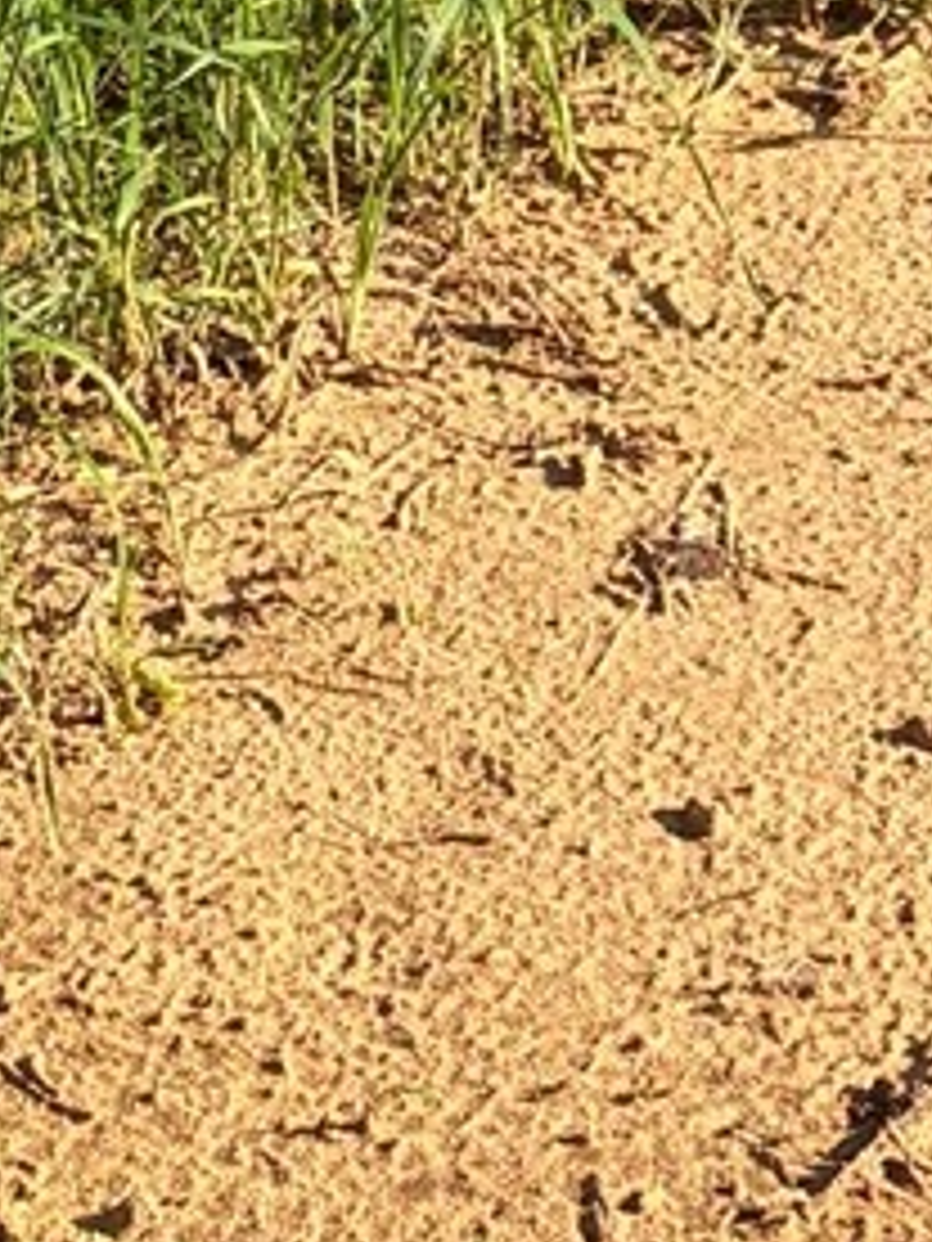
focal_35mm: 193
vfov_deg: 8.8
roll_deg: -0.2
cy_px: -2241
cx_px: 1319
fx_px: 6928
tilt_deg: -5.5
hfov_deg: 7.6
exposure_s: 1/1099
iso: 50
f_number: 1.6
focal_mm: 5.96
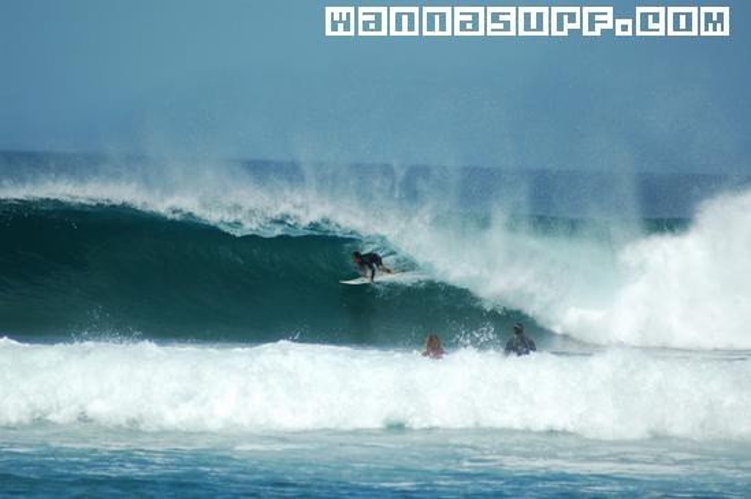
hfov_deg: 4.6
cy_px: 250
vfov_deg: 3.0
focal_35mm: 450
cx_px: 376
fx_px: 9379
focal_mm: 300
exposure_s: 1/1250
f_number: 6
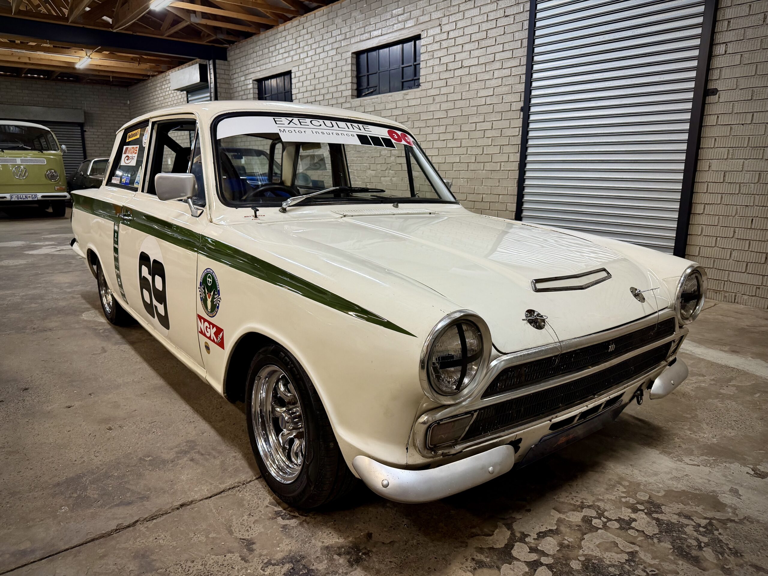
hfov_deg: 71.6
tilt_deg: -13.3
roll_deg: -0.2
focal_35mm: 24
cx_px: 384
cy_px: 288
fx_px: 532
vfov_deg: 56.8
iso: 200
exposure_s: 1/50
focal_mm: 6.76
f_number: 1.78
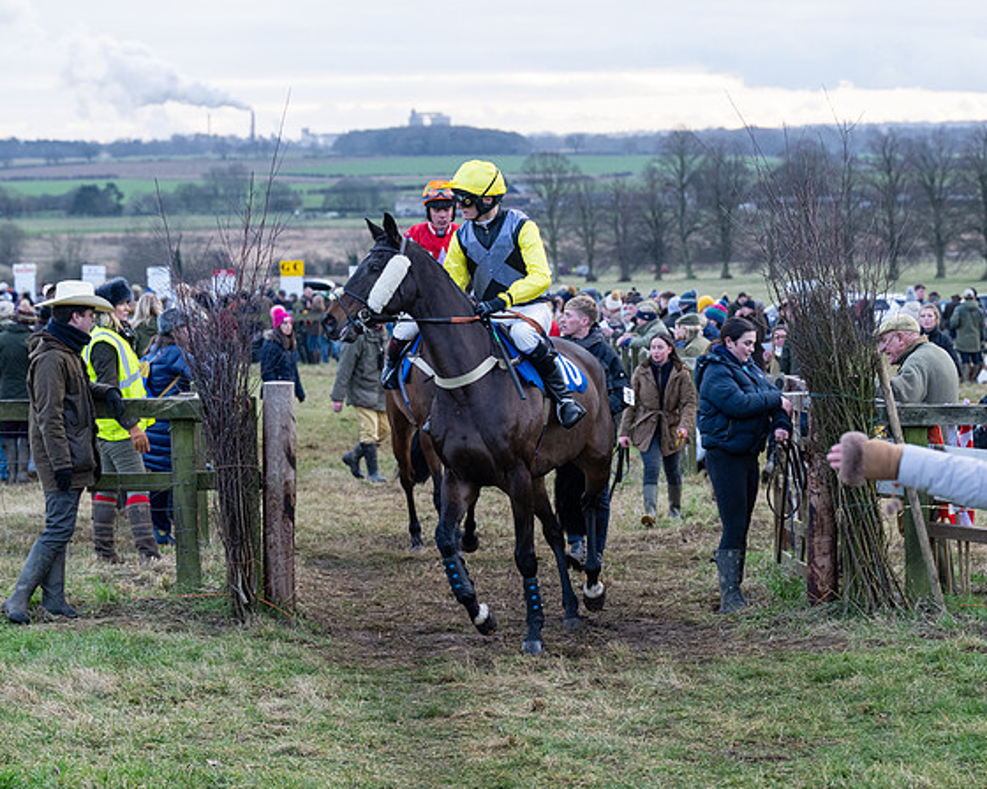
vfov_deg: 13.0
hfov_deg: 16.2
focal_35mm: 119
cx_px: 561
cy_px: 394
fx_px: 3476
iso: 800
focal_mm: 70
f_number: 4
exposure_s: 1/400
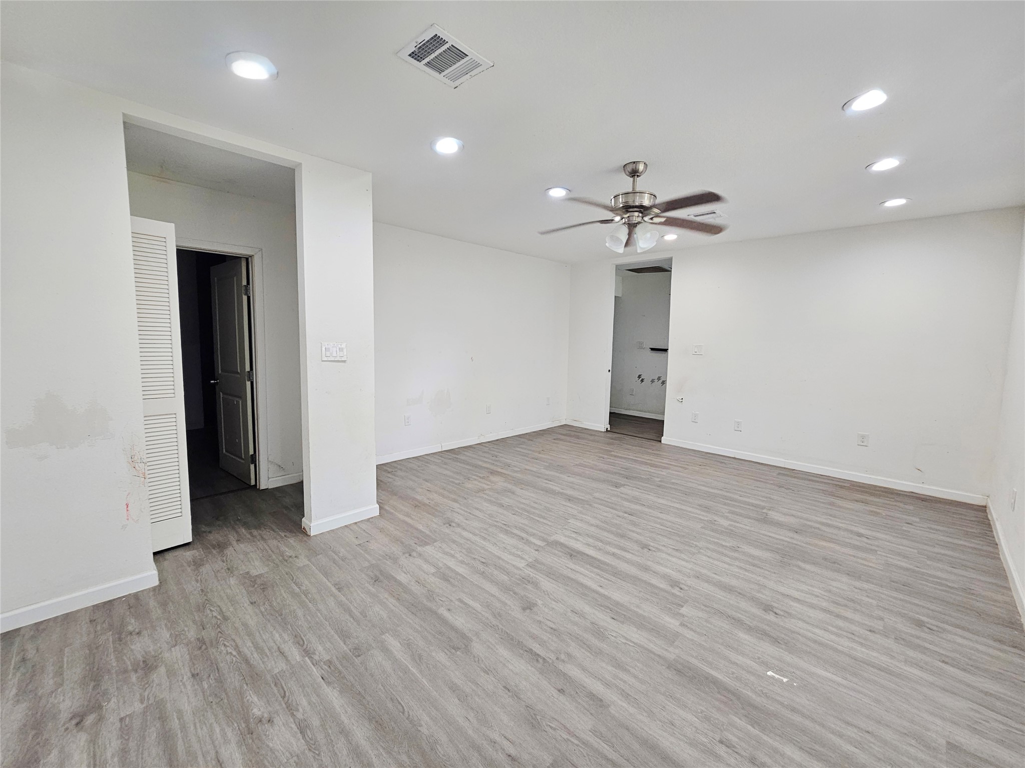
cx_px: 512
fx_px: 385
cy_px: 384
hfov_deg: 106.2
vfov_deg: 89.9
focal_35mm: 13
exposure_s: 1/60
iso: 160
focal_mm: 2.2
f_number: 2.2
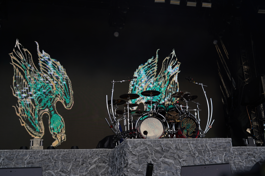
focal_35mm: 47
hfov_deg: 41.9
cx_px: 132
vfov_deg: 28.6
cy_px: 88
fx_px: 346
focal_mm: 47
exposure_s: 1/60
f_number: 4.5
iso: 100
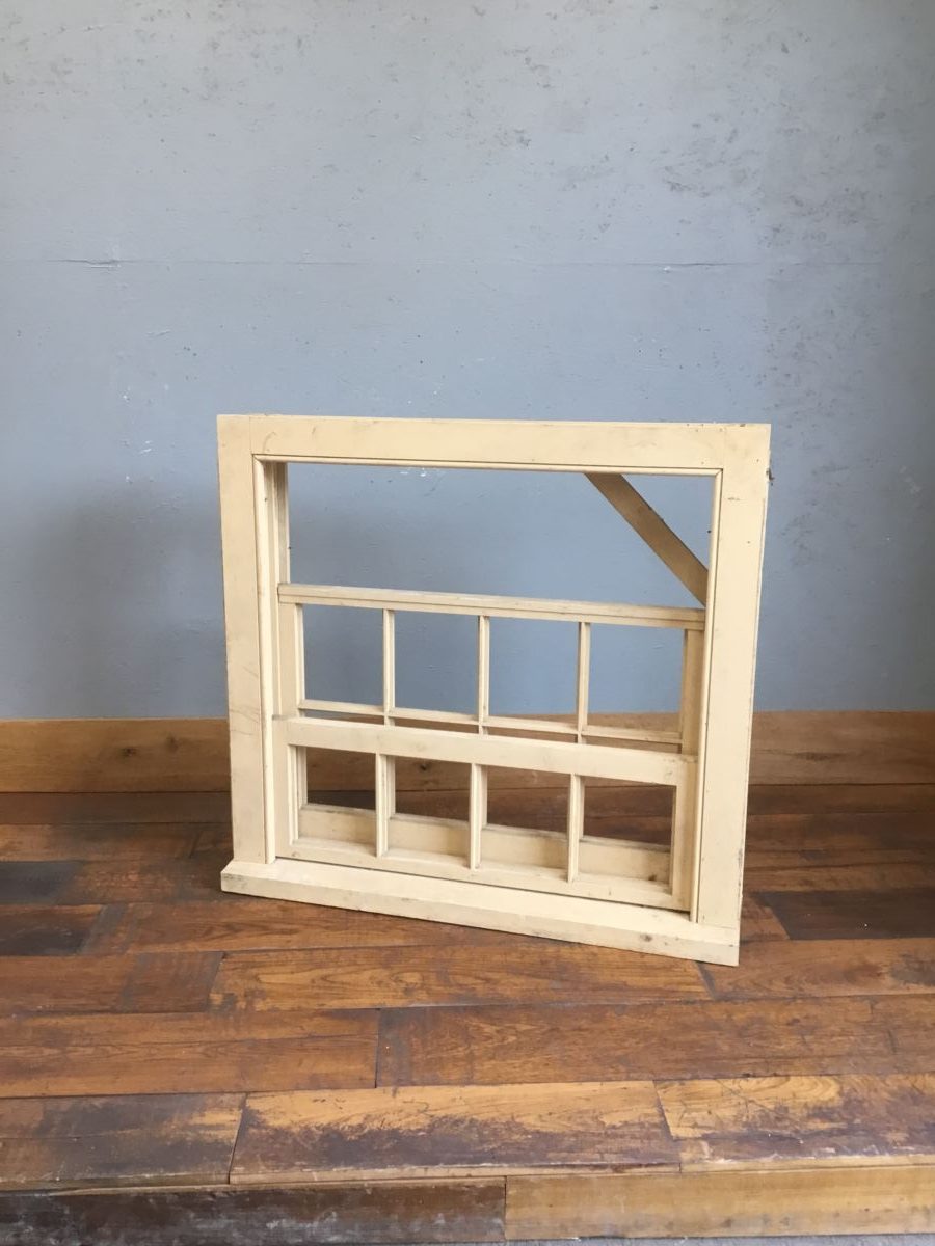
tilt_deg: -14.9
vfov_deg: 58.4
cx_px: 468
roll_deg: +0.0
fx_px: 1116
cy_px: 623
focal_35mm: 31
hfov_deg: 45.4
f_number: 2.4
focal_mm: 3.3
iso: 40
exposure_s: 1/33
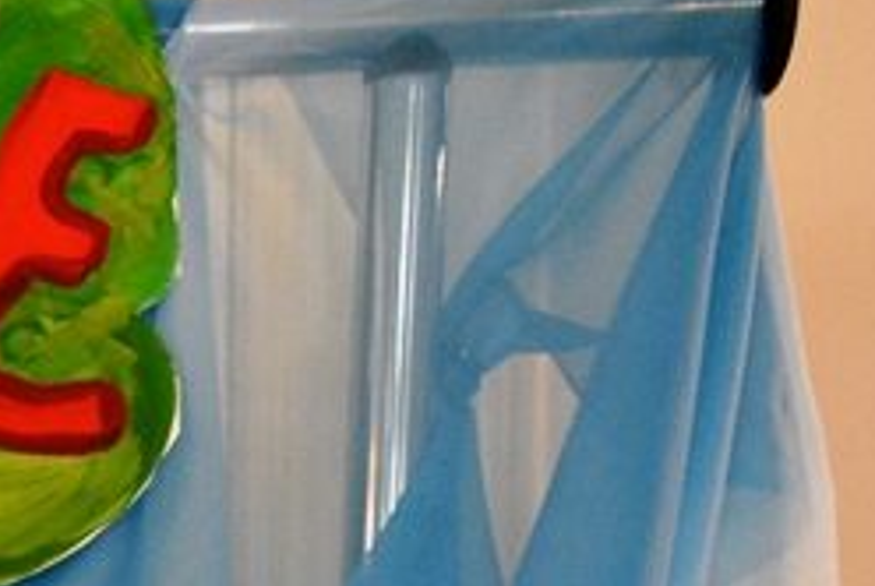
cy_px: 1064
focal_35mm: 136
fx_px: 3309
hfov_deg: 13.1
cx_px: -850
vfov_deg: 9.6
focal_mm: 22
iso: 3200
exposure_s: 1/80
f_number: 4.5
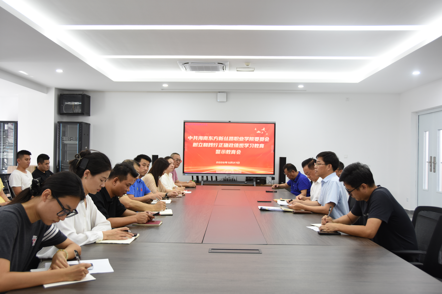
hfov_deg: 57.2
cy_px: 147
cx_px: 221
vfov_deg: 40.0
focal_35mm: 33
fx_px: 405
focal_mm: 22
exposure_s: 1/40
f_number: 3.8
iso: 400
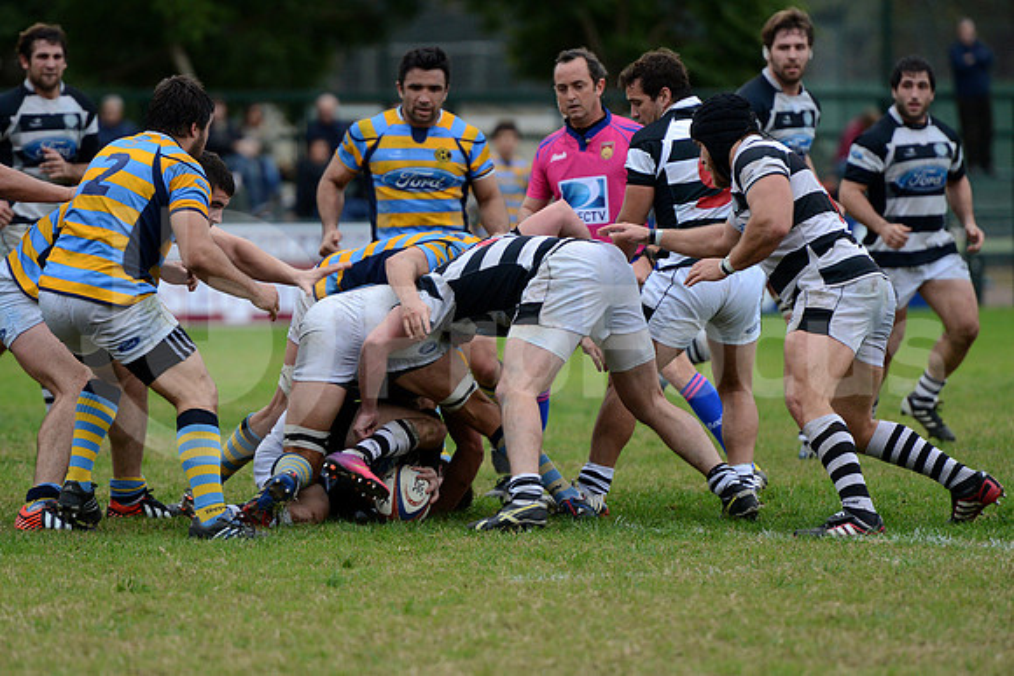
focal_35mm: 270
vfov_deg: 5.1
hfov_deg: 7.6
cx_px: 507
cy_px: 338
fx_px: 7606
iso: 2500
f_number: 4
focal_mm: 270
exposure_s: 1/500
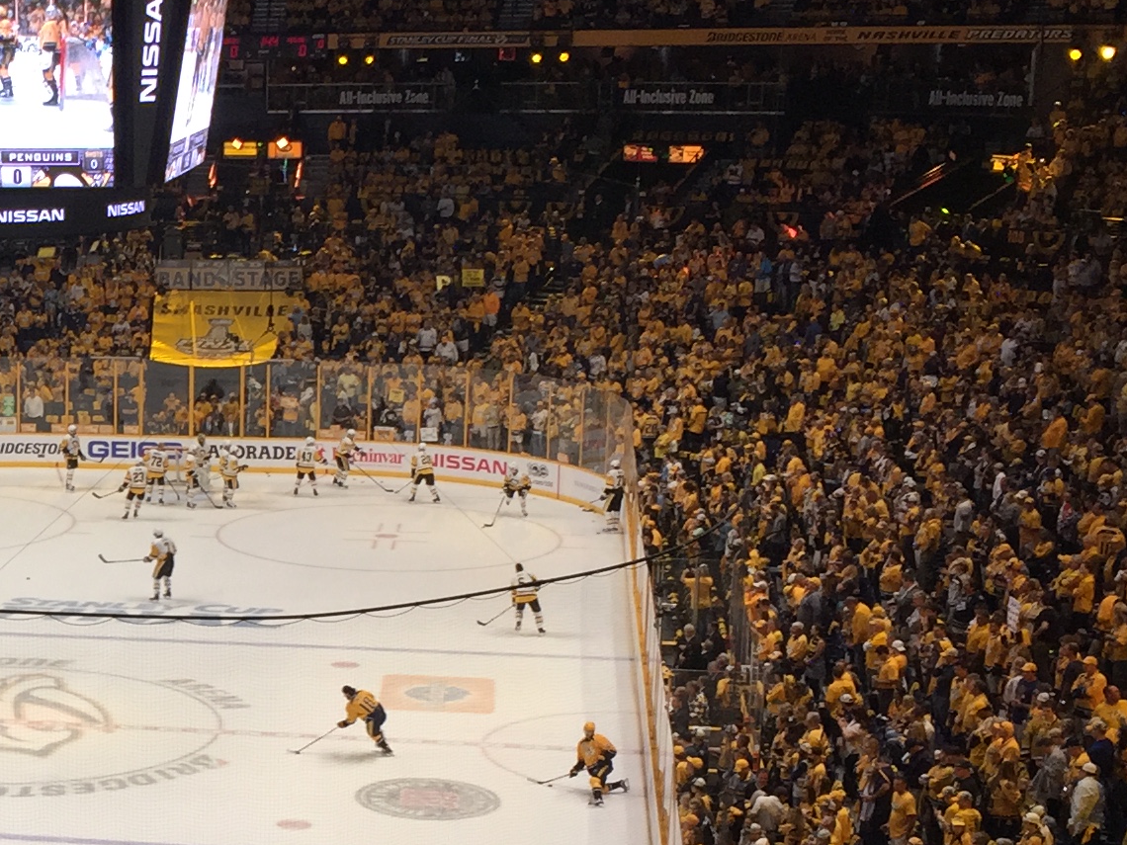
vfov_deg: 17.7
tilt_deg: -13.3
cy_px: 610
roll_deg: +0.9
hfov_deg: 22.2
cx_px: -127
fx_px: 2702
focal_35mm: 83
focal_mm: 4.15
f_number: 2.2
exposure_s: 1/120
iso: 32
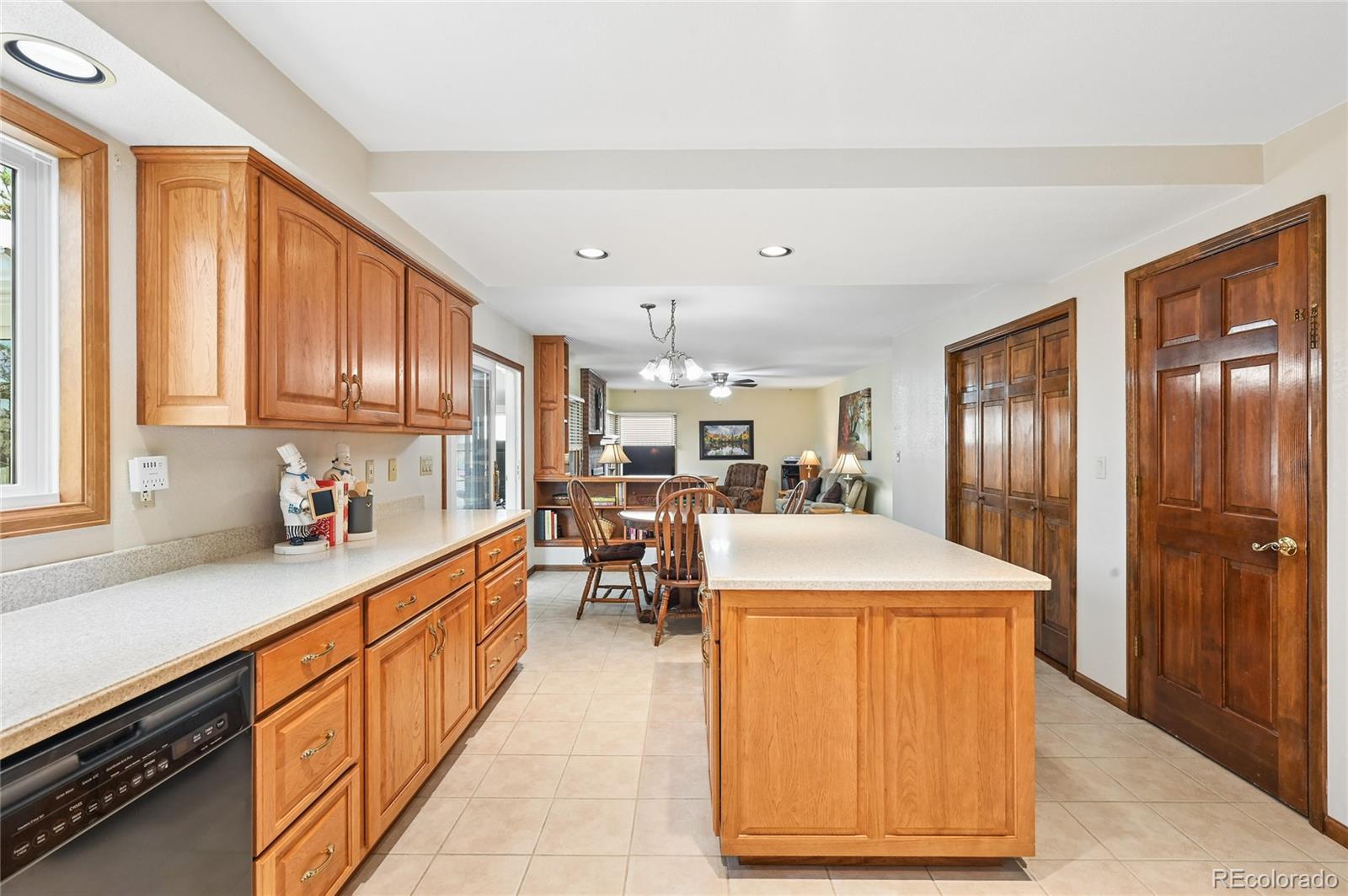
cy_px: 448
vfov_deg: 73.6
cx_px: 674
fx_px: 598
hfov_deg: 96.8
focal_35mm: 16
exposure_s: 1/15
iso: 400
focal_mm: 16
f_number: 10
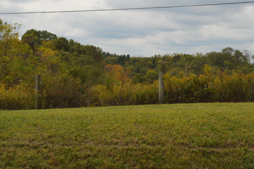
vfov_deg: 15.7
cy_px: 25
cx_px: 89
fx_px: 606
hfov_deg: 23.6
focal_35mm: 86
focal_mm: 28
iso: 100
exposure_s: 1/250
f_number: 8
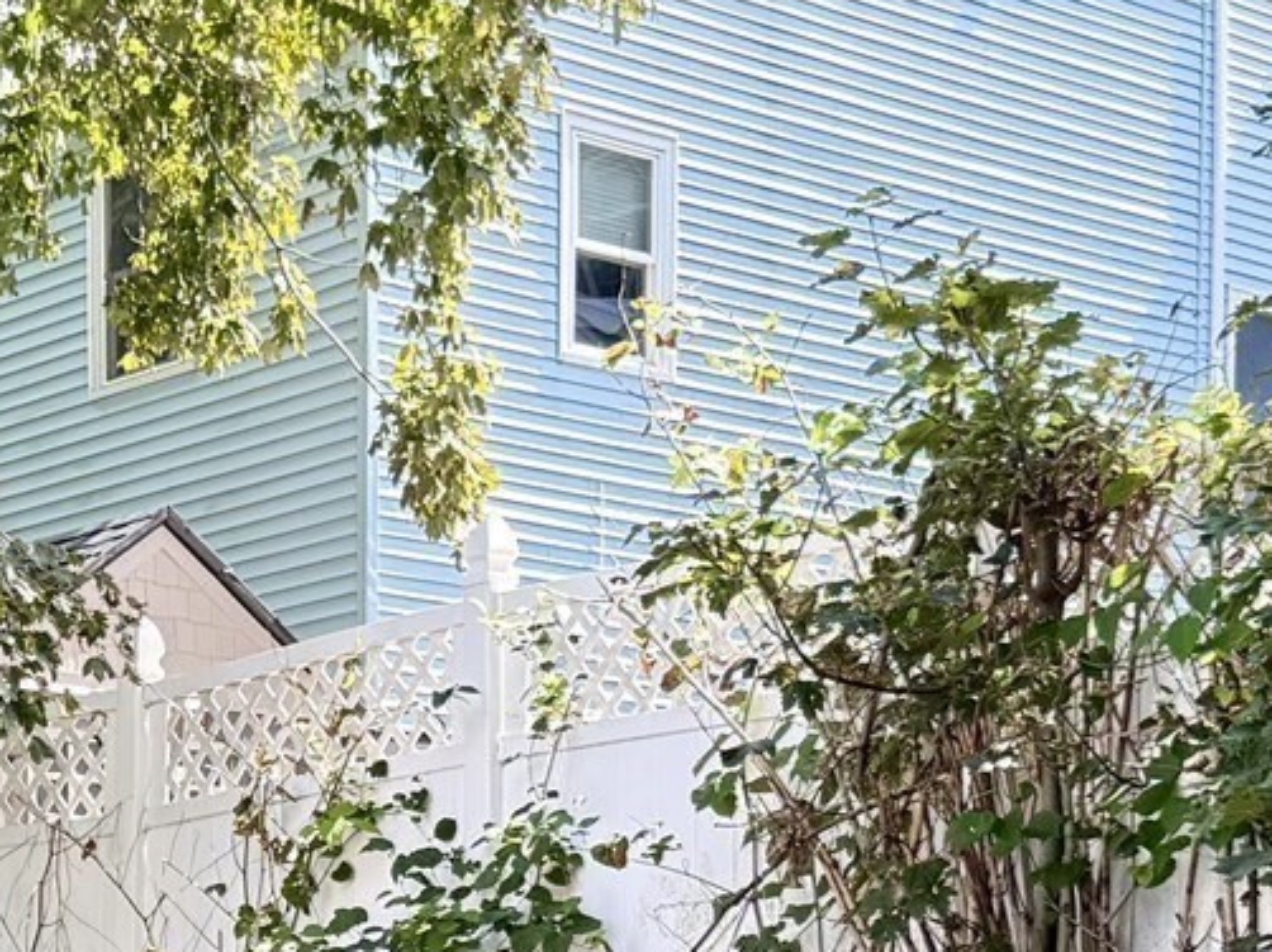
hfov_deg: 19.6
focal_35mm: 98
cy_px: 1577
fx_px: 3599
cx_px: 99
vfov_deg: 13.8
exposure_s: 1/654
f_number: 1.78
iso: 100
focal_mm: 6.76
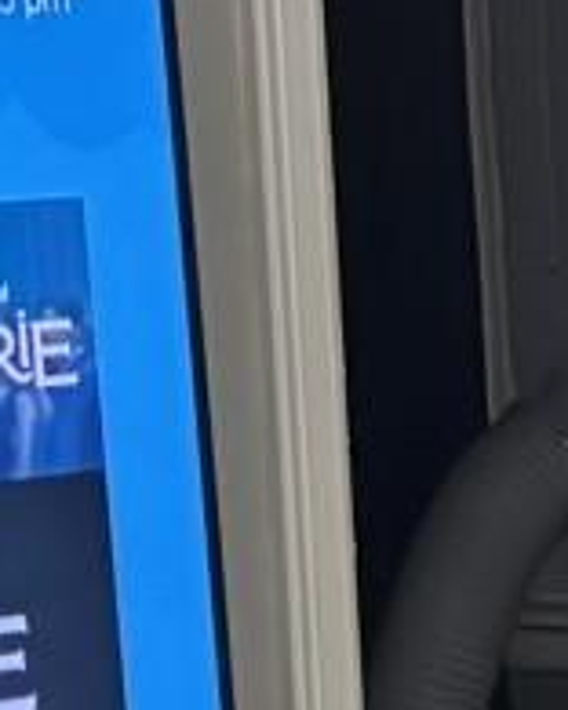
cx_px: 2123
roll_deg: +0.8
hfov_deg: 5.2
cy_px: 659
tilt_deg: -7.7
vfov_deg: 7.2
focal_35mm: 267
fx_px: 5611
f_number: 1.6
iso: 500
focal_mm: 5.96
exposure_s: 1/40
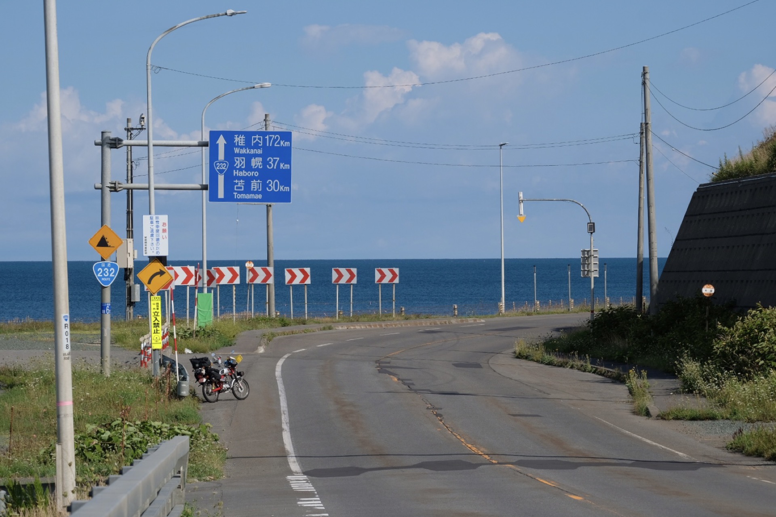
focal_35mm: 150
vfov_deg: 9.1
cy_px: 258
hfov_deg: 13.7
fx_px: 3232
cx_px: 388
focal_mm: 100
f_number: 10
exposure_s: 1/350
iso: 200
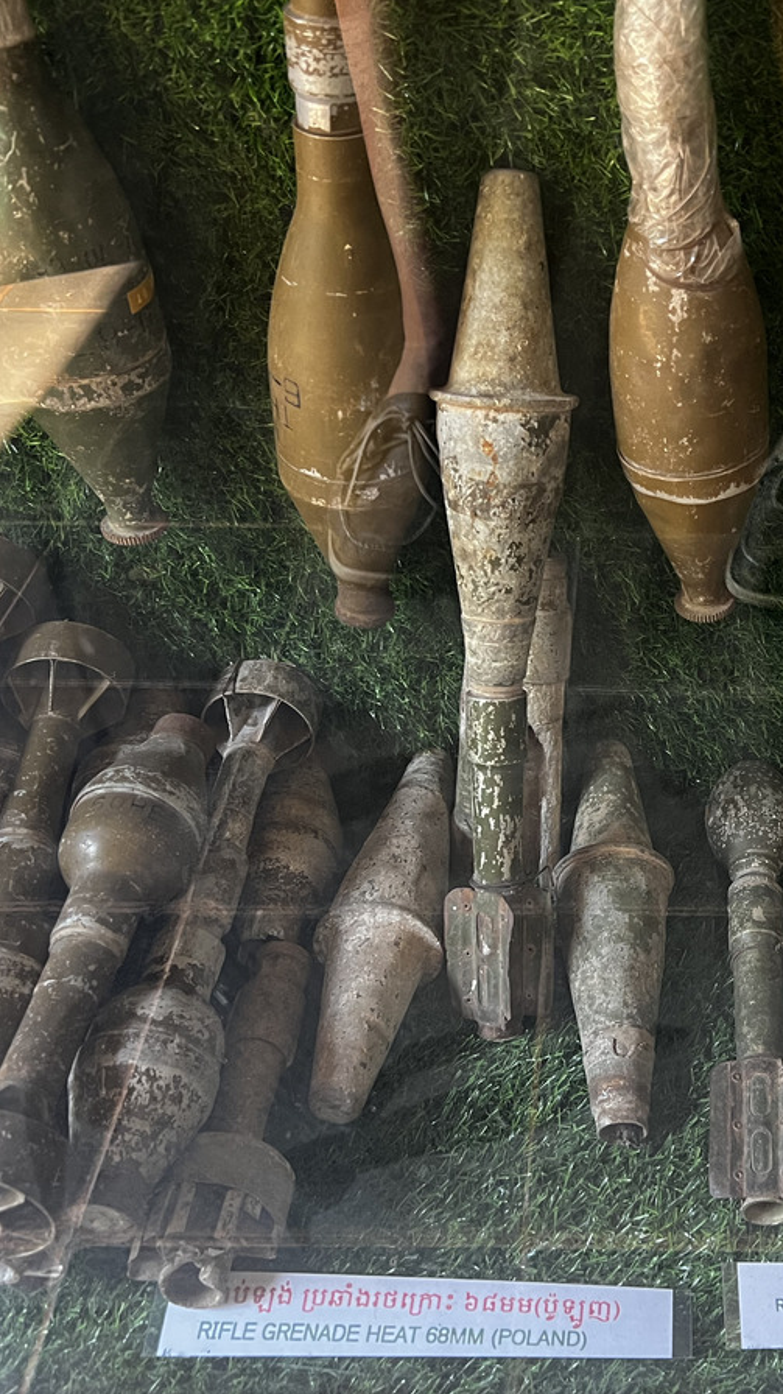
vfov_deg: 52.8
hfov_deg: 30.3
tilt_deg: -39.4
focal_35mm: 38
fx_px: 1404
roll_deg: -0.6
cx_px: 648
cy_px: 696
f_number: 1.5
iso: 250
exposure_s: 1/60
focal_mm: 5.7
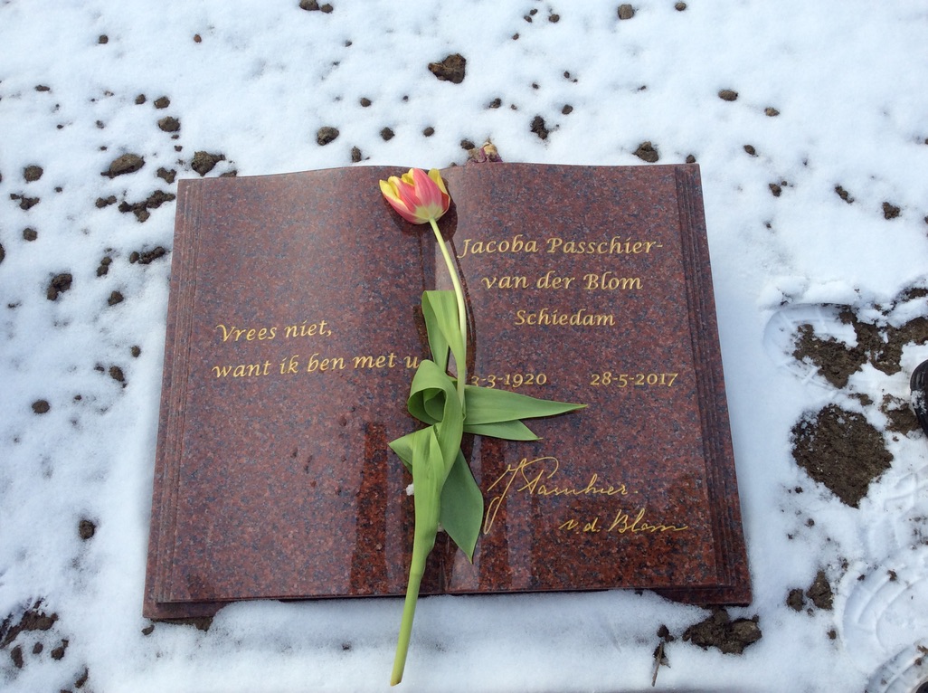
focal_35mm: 33
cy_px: 346
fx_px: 883
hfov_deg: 55.4
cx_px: 464
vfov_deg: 42.8
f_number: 2.4
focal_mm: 3.3
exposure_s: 1/484
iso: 32
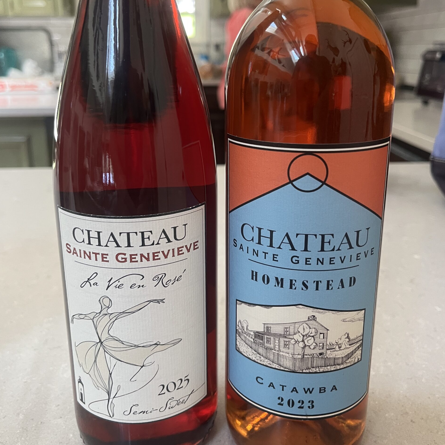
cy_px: 182
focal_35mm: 31
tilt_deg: -18.6
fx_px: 451
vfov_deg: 52.2
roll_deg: +1.3
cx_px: 223
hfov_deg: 52.5
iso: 160
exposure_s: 1/60
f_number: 1.6
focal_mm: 5.1
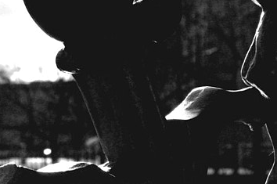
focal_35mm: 122
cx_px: -59
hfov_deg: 16.1
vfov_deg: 11.2
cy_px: 86
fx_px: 937
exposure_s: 1/2000
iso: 140
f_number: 7.1
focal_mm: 18
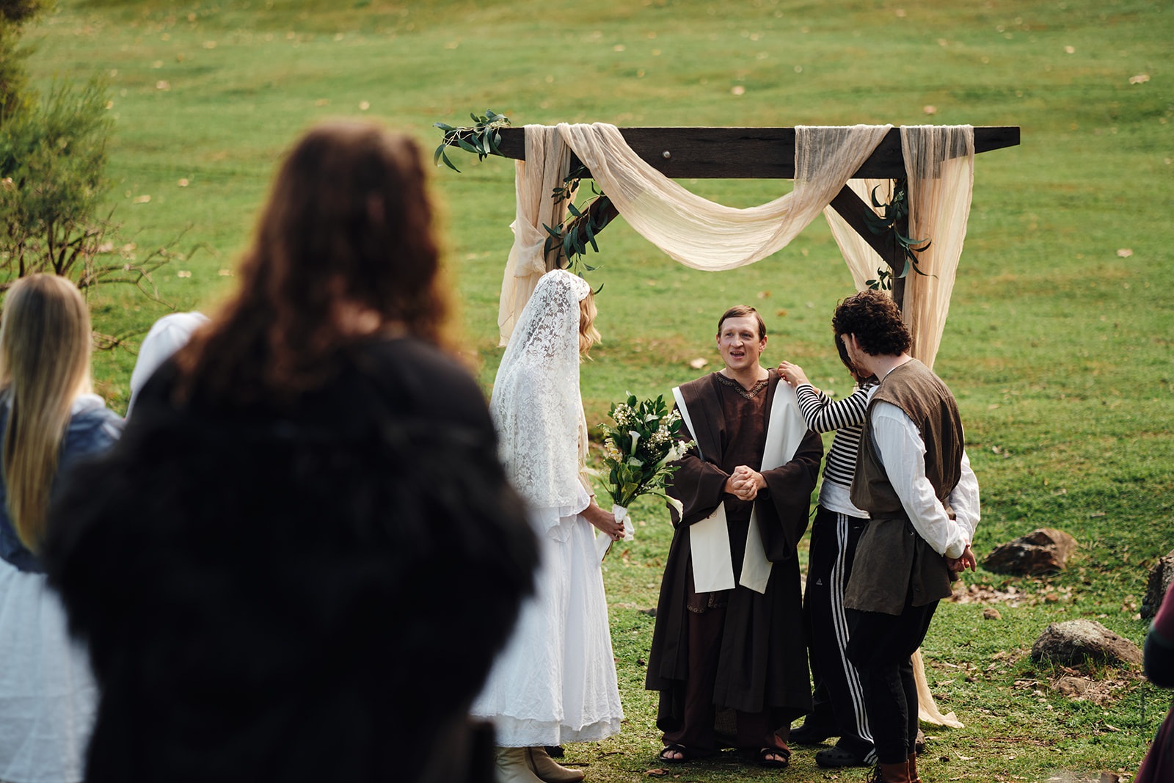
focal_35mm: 135
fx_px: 4403
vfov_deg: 10.2
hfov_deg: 15.2
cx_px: 587
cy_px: 392
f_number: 2
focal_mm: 90
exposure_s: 1/1000
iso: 160
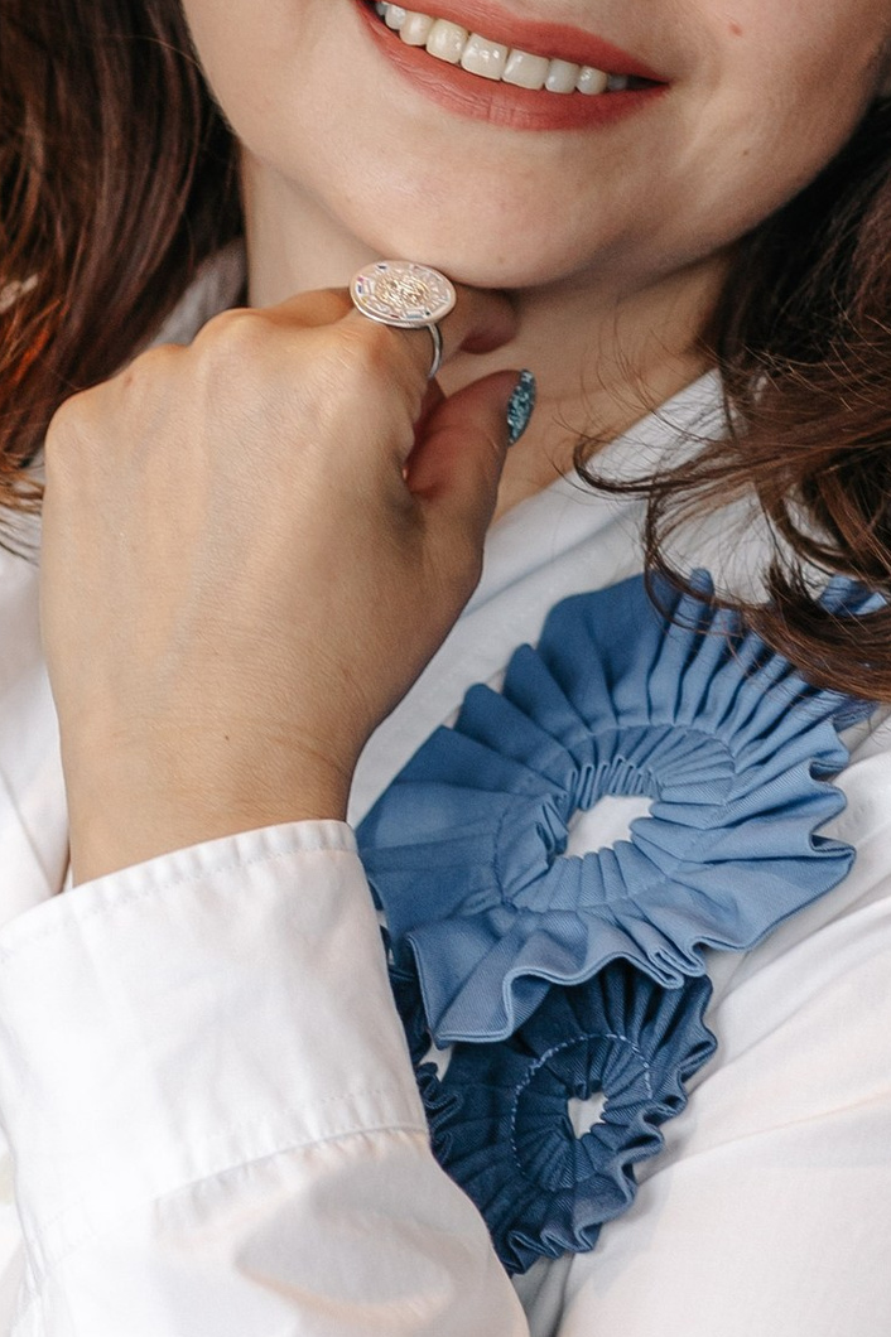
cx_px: 211
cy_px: 656
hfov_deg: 4.5
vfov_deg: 6.7
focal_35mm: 308
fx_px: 11441
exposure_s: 1/250
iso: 400
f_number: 2.8
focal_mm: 85
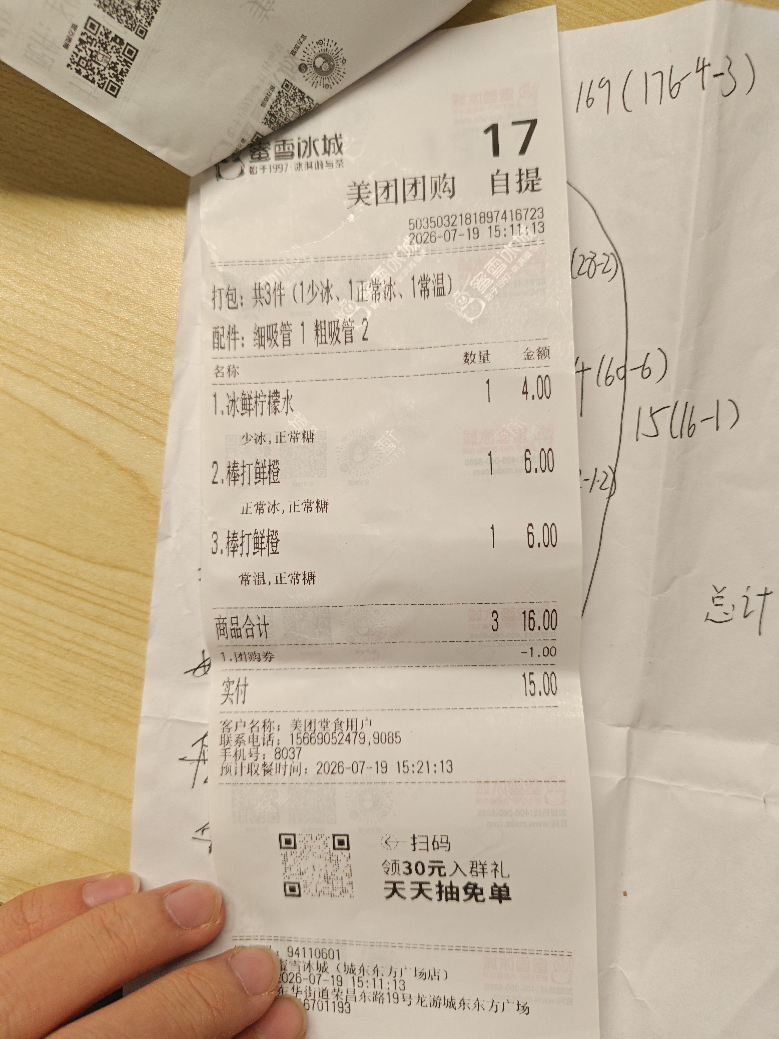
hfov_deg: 58.9
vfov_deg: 73.9
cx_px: 390
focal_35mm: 23
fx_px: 690
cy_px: 520
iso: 119
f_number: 1.88
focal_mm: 5.56
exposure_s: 1/100
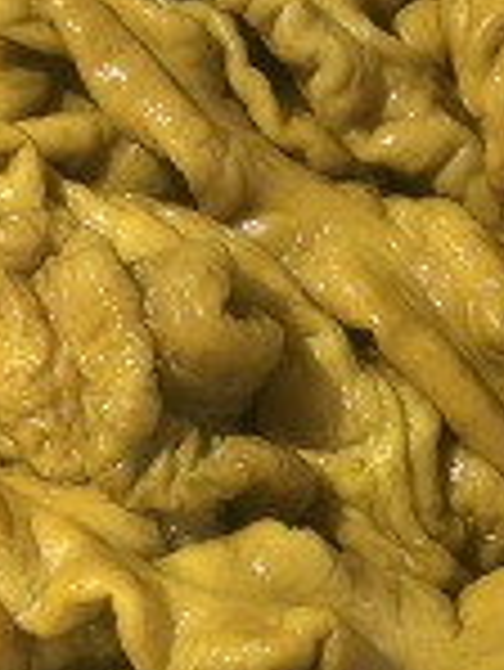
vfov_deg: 10.1
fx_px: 3741
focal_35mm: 193
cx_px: -122
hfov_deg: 7.6
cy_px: -25
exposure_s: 1/33.3
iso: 500
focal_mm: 5.75
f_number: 2
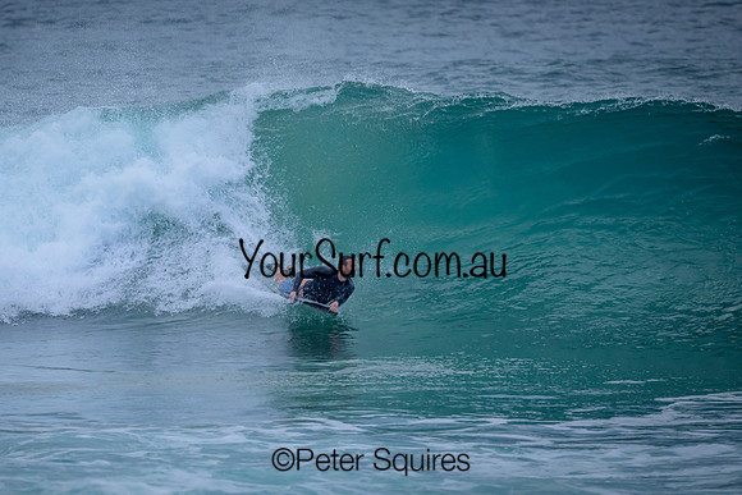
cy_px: 230
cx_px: 260
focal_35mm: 1039
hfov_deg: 2.0
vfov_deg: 1.3
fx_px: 21424
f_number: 6.3
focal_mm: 800
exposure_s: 1/2000
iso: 720
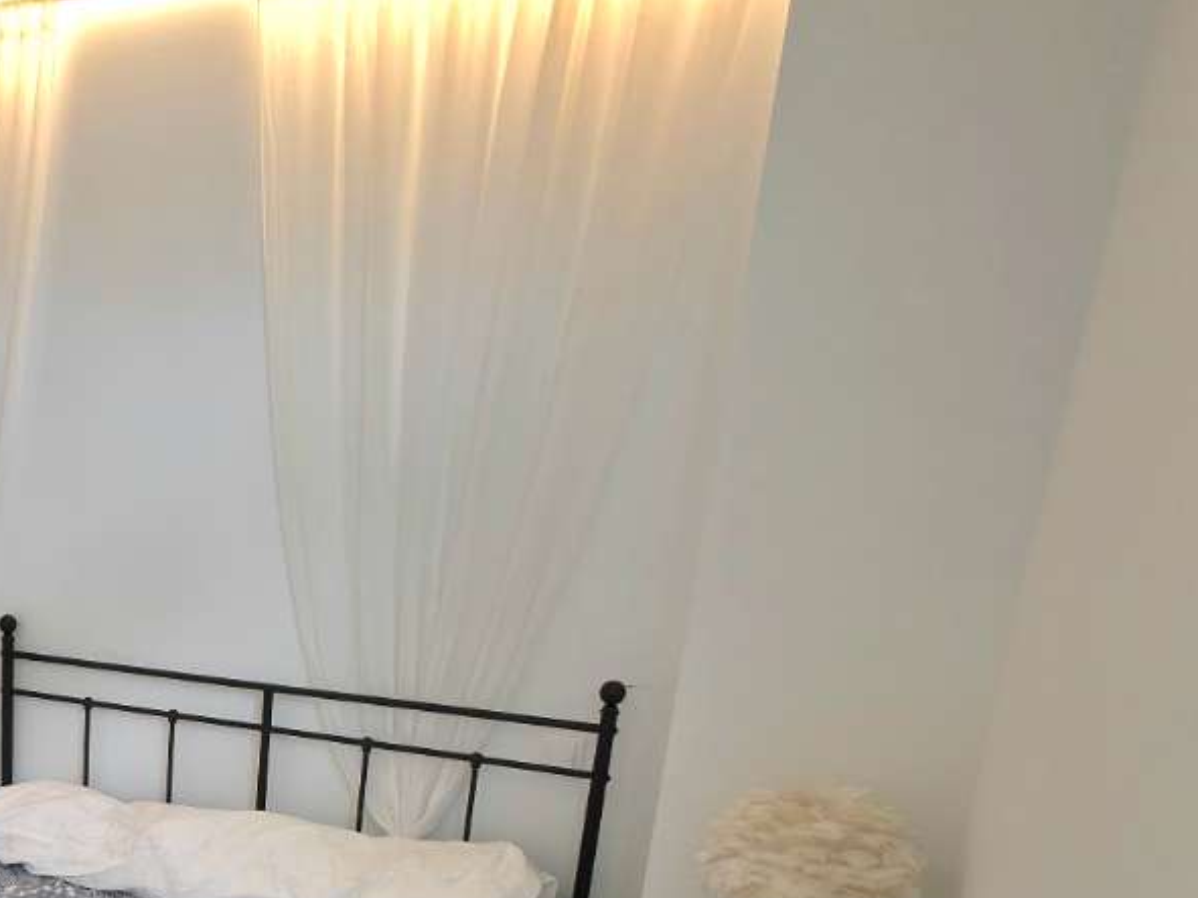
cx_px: 65
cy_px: 828
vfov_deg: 39.5
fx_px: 1142
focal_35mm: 33
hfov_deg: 48.0
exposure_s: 1/50.3
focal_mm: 2.2
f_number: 1.9
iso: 25
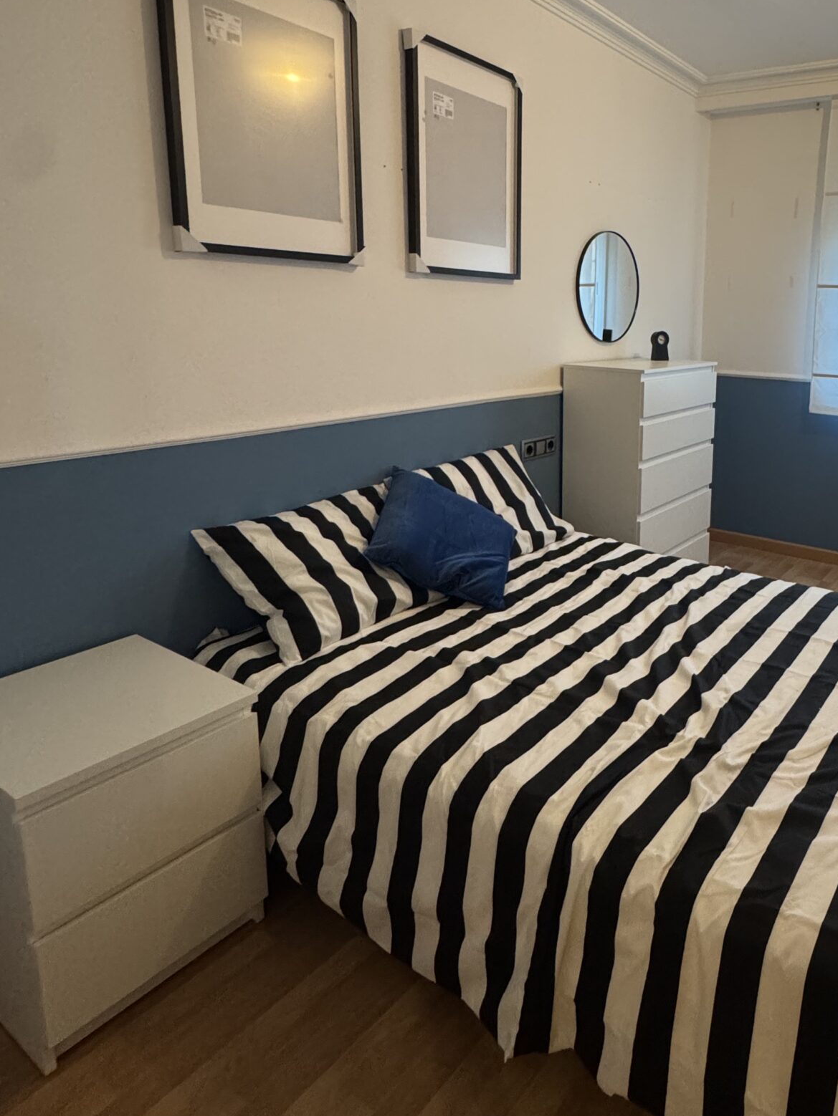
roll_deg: -2.0
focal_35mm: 23
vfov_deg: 73.0
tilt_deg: -9.5
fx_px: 742
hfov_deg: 55.6
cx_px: 642
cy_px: 438
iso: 640
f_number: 2.2
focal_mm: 2.22
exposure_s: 1/50
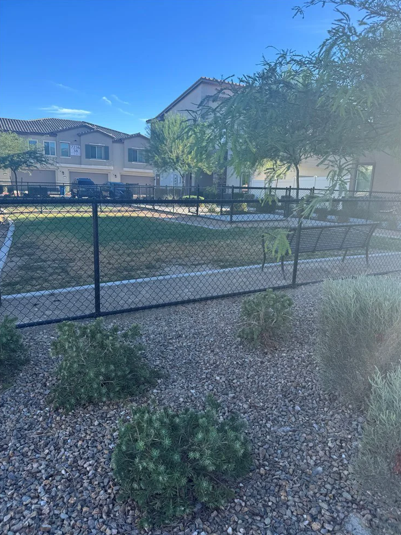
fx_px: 386
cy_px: 277
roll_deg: -2.2
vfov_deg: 69.4
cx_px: 207
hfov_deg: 54.9
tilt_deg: -12.7
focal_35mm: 25
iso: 80
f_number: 1.78
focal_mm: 6.76
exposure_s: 1/980
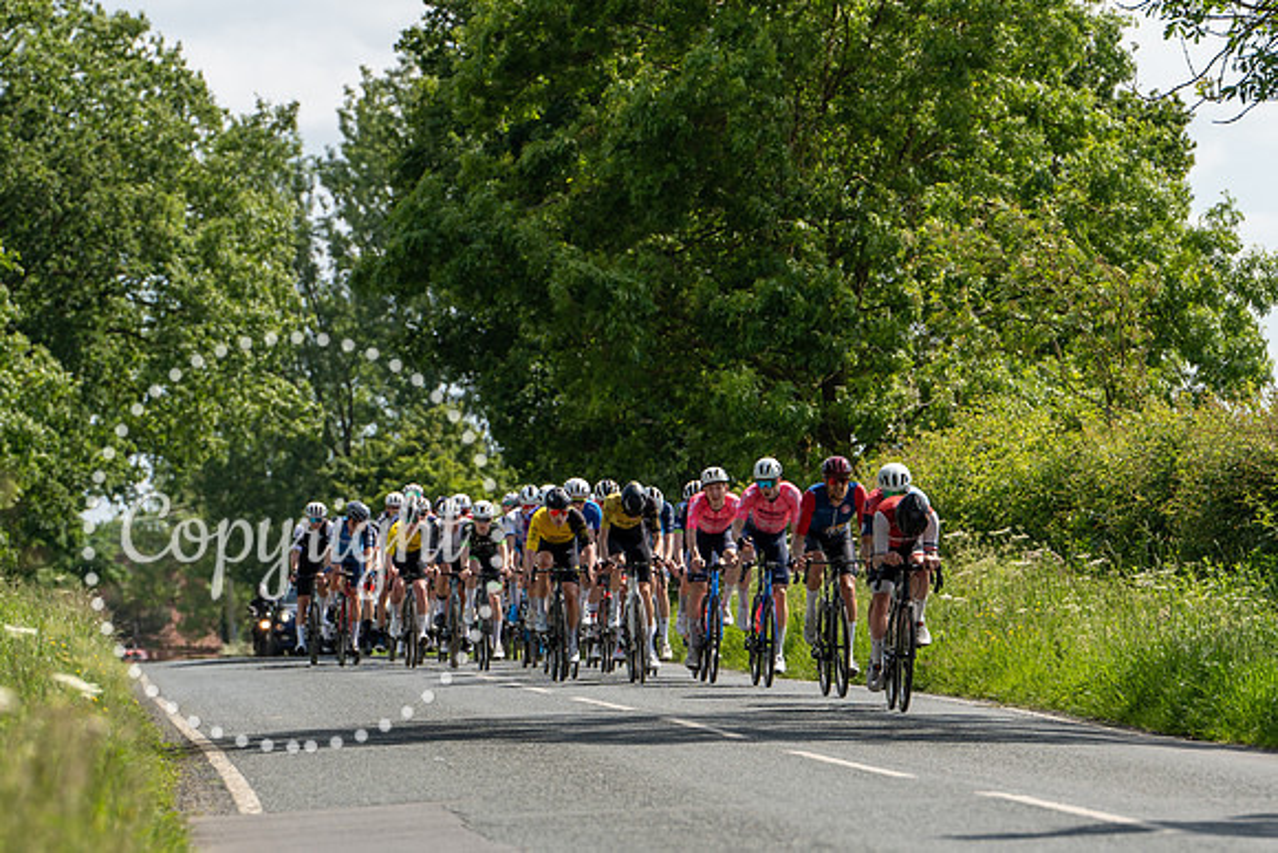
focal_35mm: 232
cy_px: 548
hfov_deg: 8.9
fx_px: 8233
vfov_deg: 5.9
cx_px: 797
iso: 100
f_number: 5
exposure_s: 1/1000
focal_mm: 156
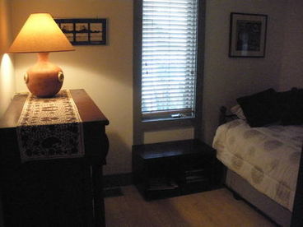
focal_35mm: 36
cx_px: 152
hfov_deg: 51.4
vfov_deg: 39.7
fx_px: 315
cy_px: 114
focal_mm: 6.3
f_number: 3.5
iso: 1600
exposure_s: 1/89.7
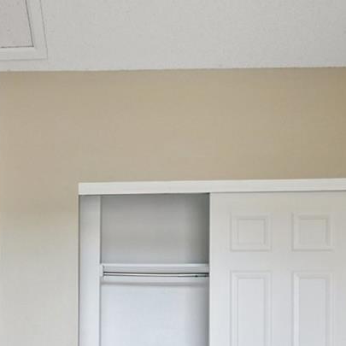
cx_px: 68
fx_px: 531
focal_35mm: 47
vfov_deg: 32.8
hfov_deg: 34.9
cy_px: 353
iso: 400
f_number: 10
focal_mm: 14
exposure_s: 1/13
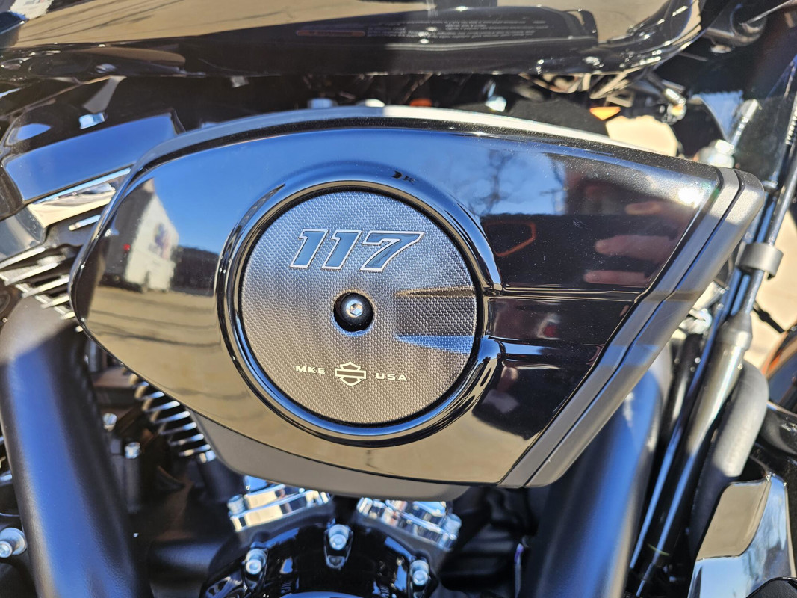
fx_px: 529
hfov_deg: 73.9
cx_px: 398
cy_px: 299
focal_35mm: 23
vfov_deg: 58.9
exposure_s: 1/78
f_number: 1.7
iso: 16
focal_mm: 6.3
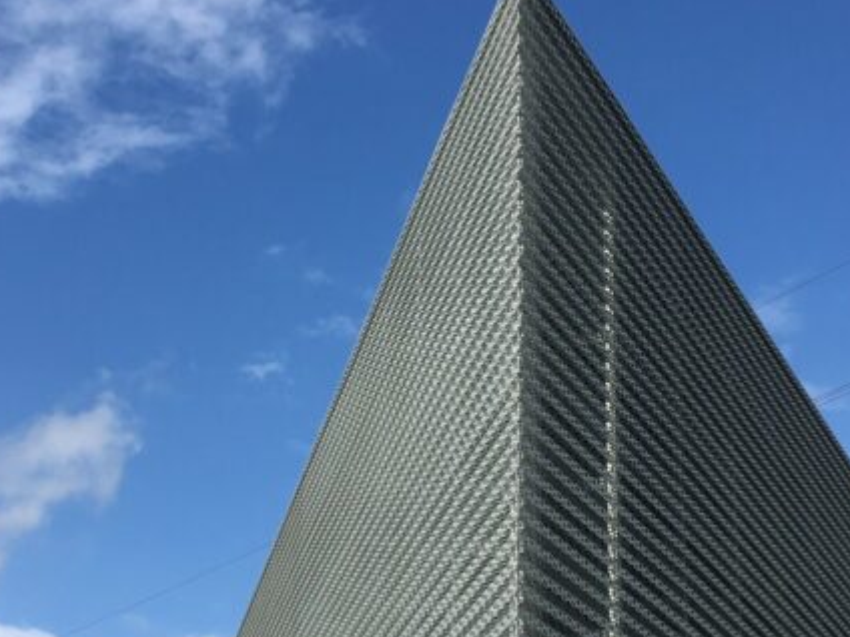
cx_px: 455
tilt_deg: +16.7
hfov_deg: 27.8
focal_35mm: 70
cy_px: 539
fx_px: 1719
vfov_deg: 20.7
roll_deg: -0.9
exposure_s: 1/2331
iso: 25
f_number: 2.2
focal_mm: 4.15
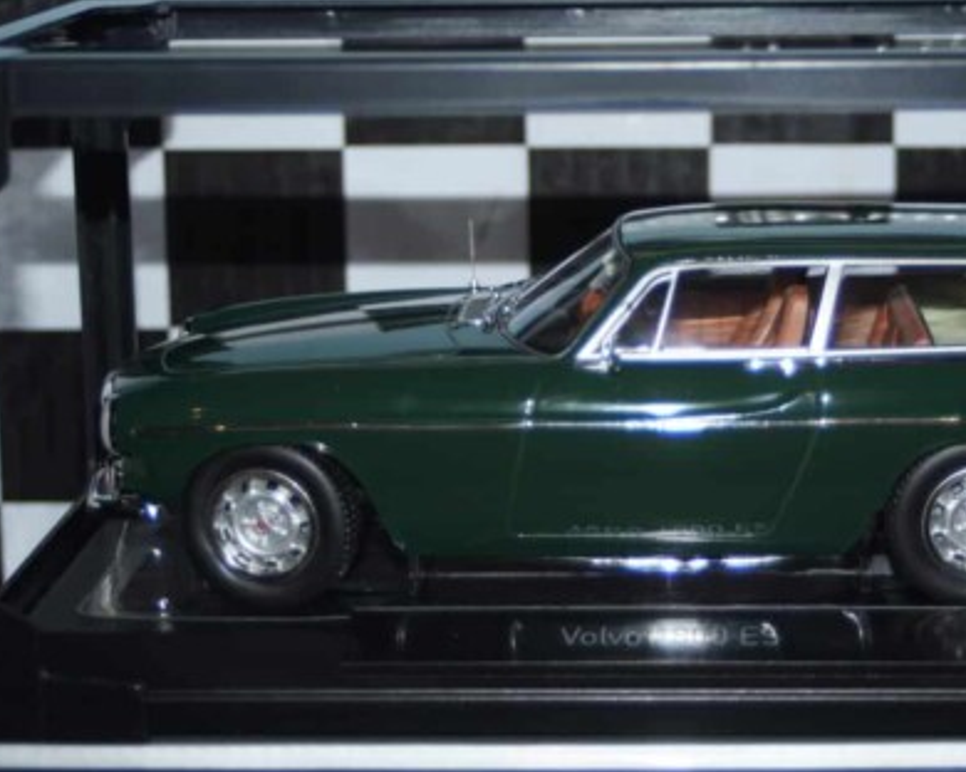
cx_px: 607
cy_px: 294
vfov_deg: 20.2
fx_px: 2165
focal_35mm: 76
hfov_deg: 25.1
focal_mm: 35
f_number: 4
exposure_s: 1/125
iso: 125
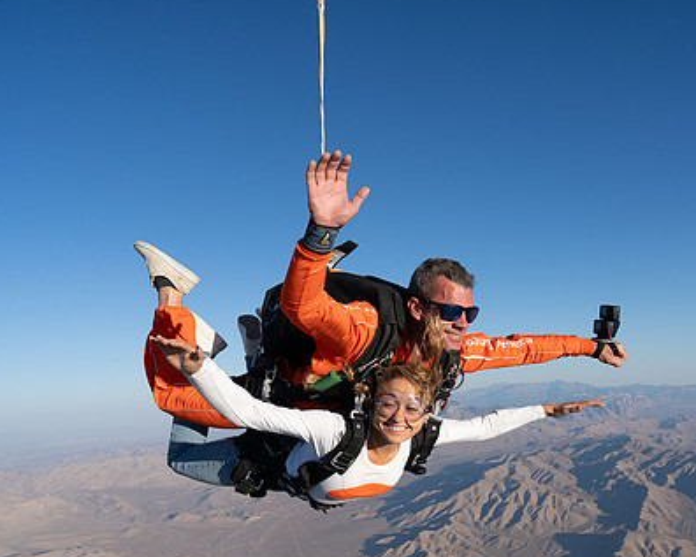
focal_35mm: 33
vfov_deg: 44.4
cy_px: 328
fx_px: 680
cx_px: 418
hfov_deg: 53.8
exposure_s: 1/2000
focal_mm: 24
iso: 800
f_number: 9
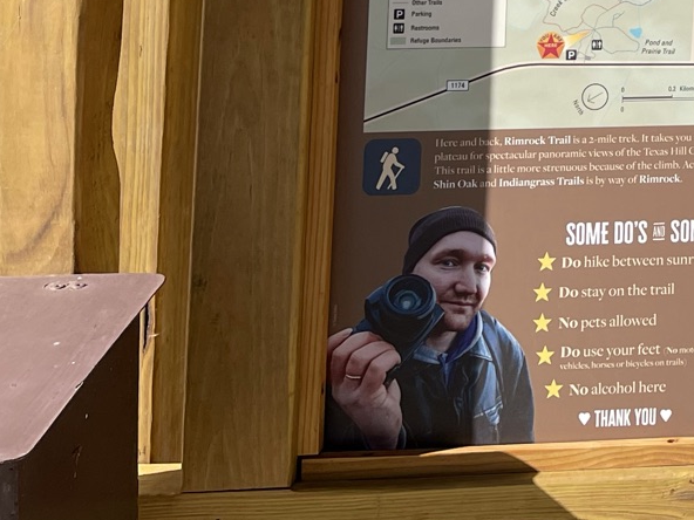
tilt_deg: +5.1
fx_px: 1804
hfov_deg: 19.1
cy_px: -334
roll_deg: +1.1
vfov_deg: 14.9
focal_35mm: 90
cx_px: 1046
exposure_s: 1/1667
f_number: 1.6
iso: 32
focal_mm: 5.1
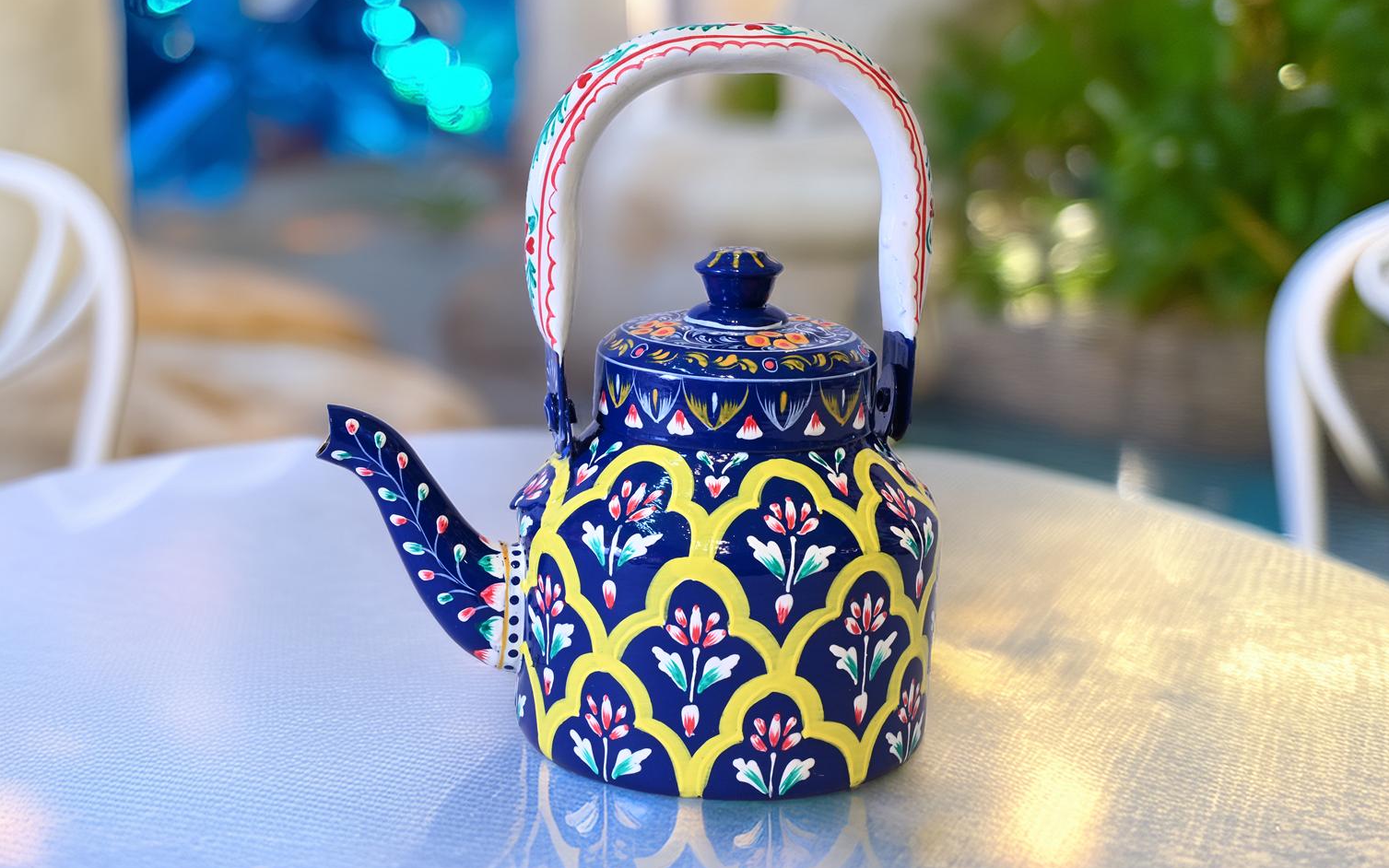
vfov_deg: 28.6
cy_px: 416
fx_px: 1704
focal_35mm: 45
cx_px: 695
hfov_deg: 44.4
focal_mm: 44
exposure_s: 1/20
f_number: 22
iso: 2200
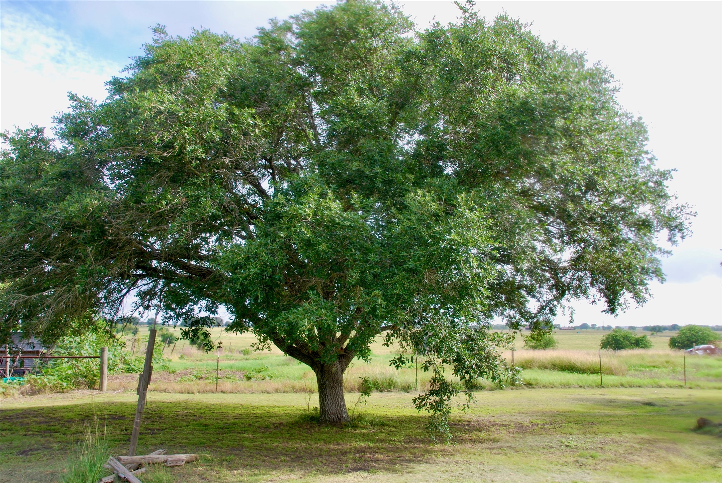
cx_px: 361
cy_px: 242
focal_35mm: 33
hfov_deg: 57.2
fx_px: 663
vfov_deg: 40.1
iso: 100
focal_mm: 22
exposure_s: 1/125
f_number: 5.6
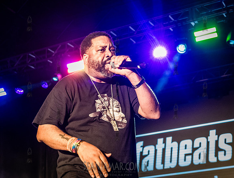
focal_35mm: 71
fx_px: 481
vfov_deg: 20.9
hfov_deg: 27.3
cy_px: 67
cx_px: 128
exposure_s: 1/400
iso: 4000
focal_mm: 48
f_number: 4
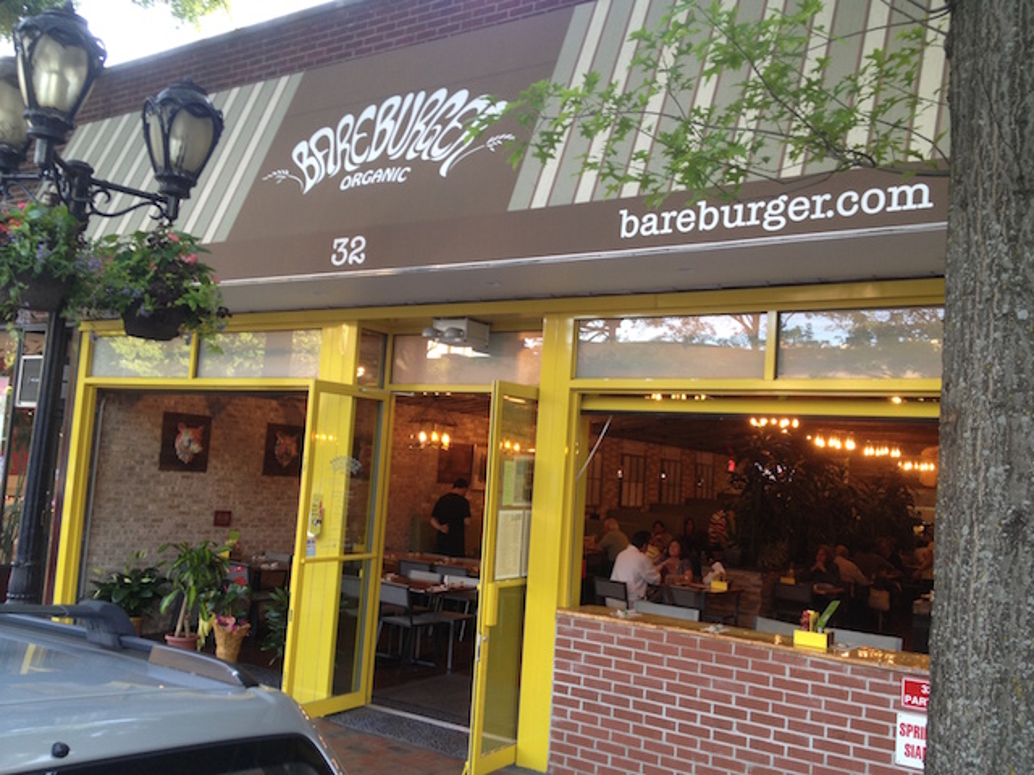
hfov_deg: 52.6
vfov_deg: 40.7
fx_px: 1045
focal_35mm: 35
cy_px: 388
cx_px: 517
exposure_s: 1/24
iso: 50
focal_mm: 4.28
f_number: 2.4
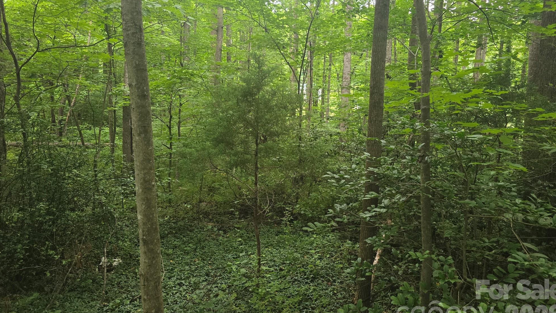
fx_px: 383
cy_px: 118
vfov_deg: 44.0
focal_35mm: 26
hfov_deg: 71.9
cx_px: 277
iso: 400
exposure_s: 1/120
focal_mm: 6.3
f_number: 1.7
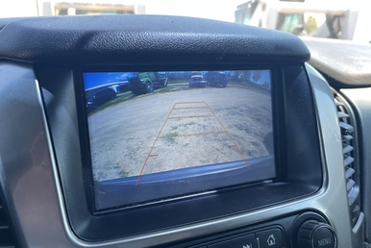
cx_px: 185
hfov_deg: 65.4
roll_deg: +1.5
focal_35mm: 28
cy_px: 137
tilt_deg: -15.9
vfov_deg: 46.4
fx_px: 289
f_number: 1.6
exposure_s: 1/121
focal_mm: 5.1
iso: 32
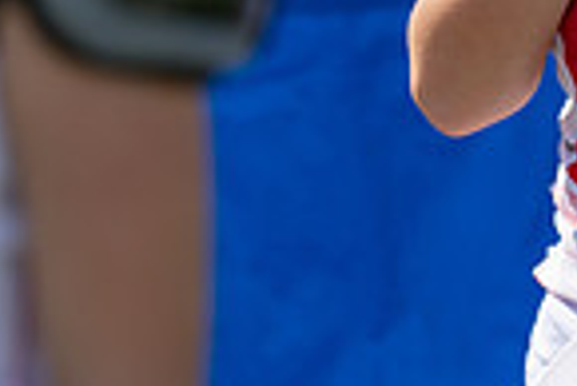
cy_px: -167
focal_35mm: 577
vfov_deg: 2.4
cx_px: 724
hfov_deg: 3.6
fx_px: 9257
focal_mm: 135
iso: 100
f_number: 1.8
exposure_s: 1/4000
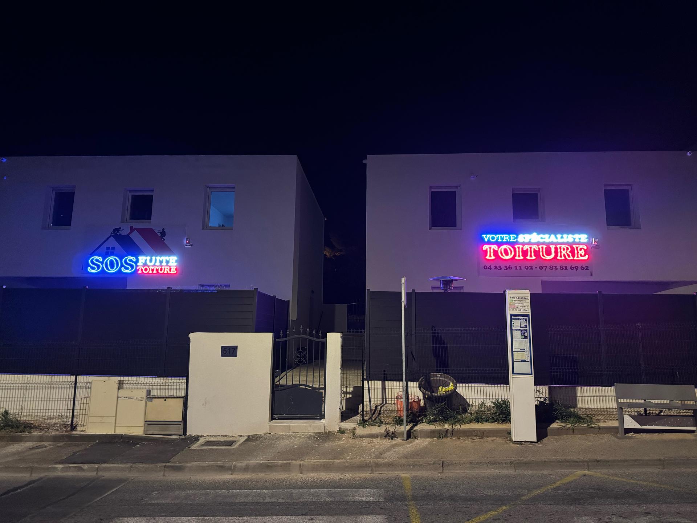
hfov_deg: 71.6
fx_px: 483
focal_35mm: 24
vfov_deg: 56.8
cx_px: 348
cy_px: 262
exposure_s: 1/25
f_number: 1.78
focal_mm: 6.76
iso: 1000
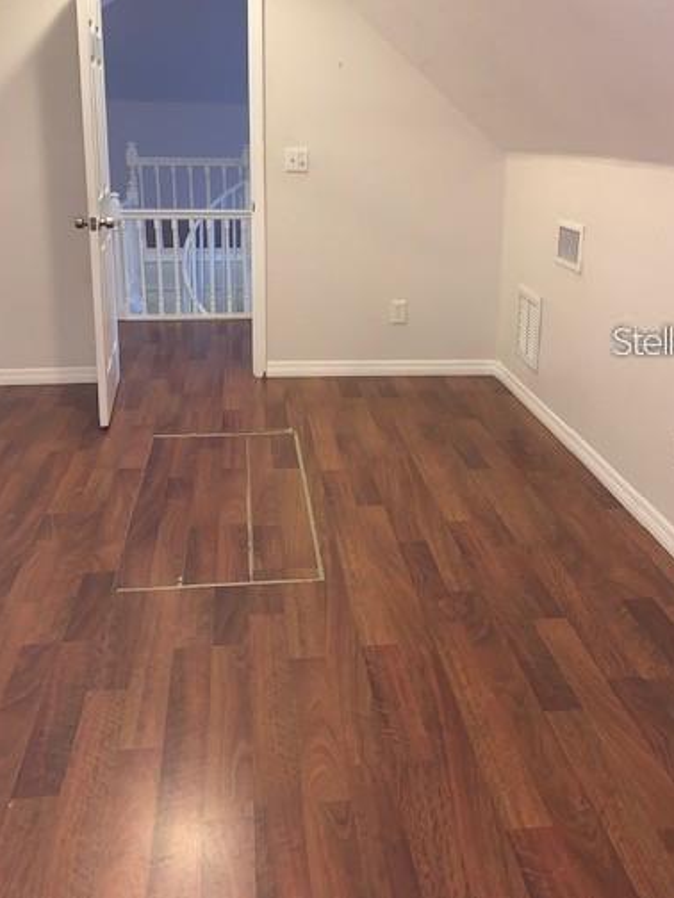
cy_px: 340
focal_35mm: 33
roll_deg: -0.1
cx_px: 353
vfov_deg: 54.8
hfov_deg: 42.9
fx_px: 857
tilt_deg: -13.4
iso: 50
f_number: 1.8
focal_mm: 4.25
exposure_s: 1/15
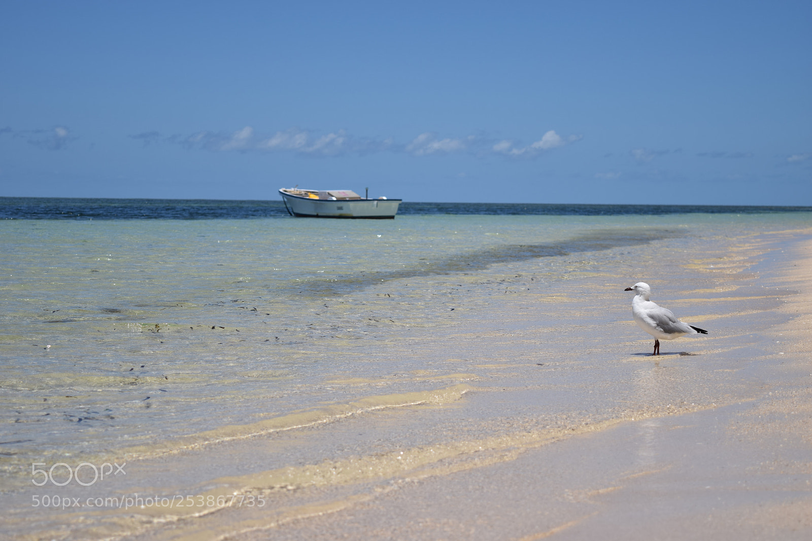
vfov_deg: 16.5
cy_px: 270
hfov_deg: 24.6
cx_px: 406
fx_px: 1860
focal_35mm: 82
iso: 100
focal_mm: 55
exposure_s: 1/1000
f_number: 5.6
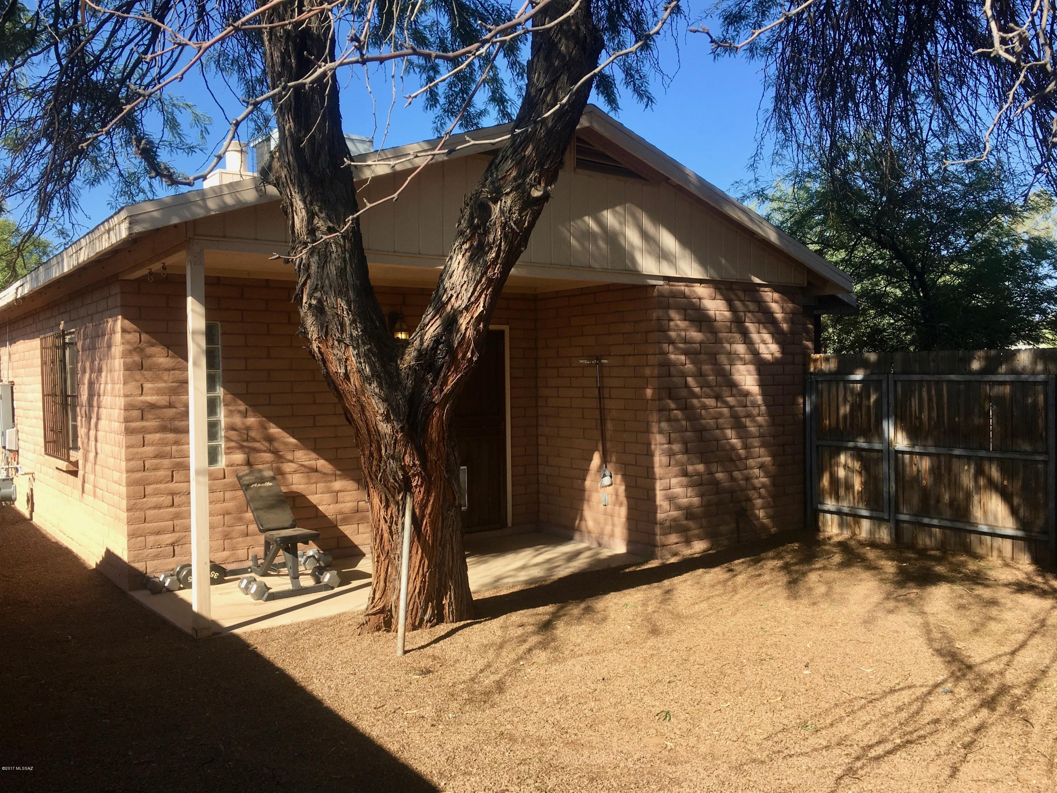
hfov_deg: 61.7
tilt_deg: -0.7
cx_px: 528
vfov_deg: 48.2
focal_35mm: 29
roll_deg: +0.7
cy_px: 396
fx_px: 886
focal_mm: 4.15
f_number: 2.2
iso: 25
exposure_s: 1/625
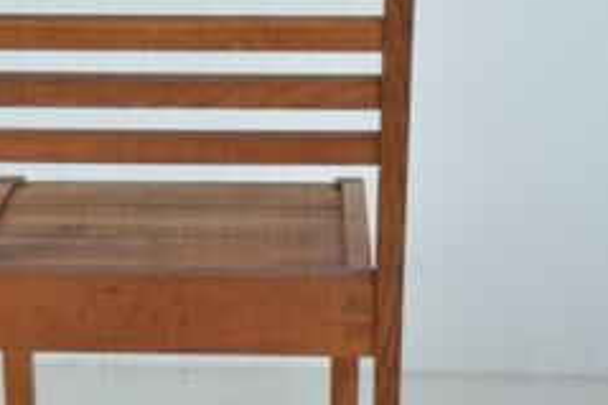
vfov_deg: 13.8
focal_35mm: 98
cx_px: 209
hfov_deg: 20.8
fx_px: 1654
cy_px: 346
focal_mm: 26
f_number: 10
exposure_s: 1/200
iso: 500
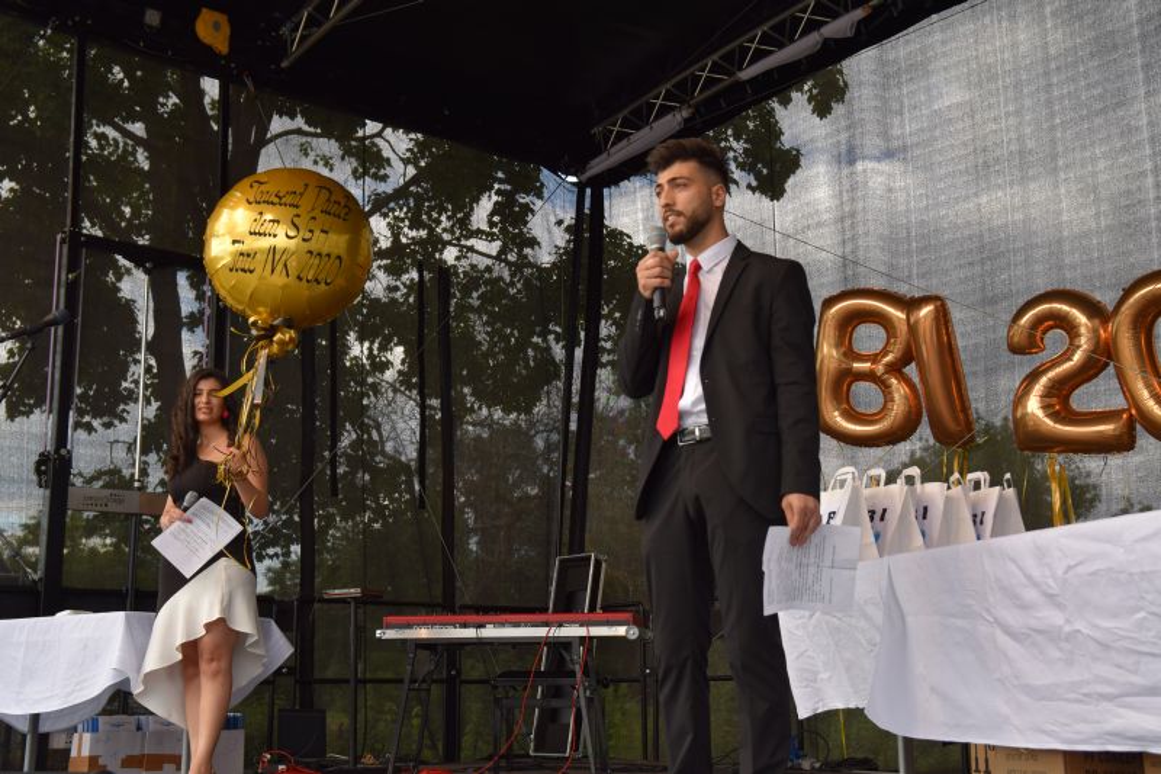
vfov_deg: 28.9
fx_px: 1499
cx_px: 580
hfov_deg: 42.3
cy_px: 387
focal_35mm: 46
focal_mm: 31
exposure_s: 1/125
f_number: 5.6
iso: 100
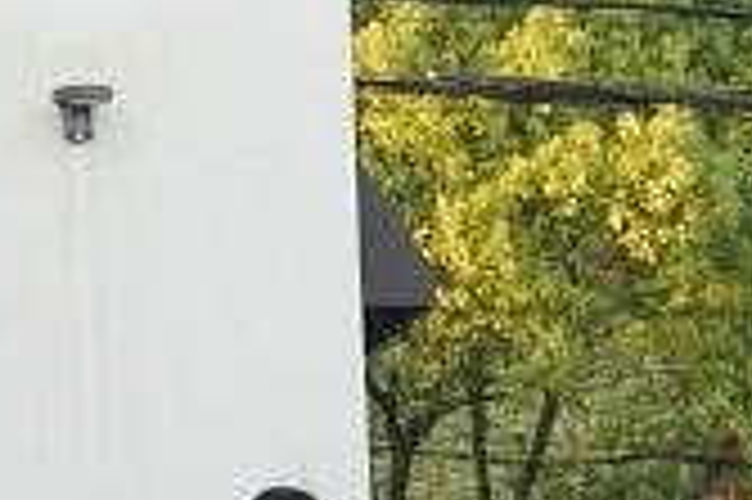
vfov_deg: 5.6
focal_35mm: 244
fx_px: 5092
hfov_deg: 8.3
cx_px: -234
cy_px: 320
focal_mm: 34
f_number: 4
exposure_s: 1/160
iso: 640
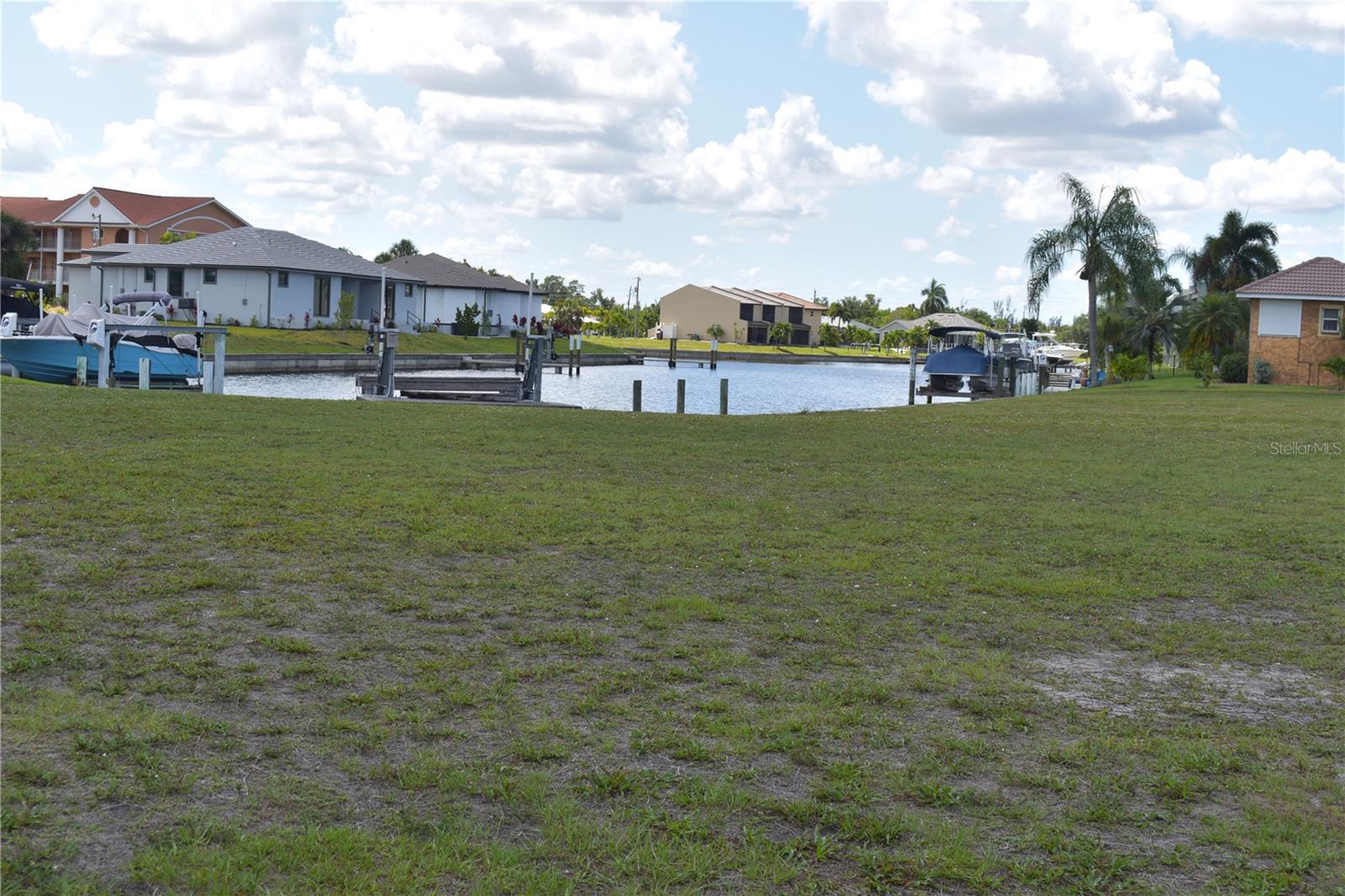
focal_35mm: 48
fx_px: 1793
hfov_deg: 41.1
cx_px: 672
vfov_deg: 28.1
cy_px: 448
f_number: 8
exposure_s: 1/200
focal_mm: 32
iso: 100
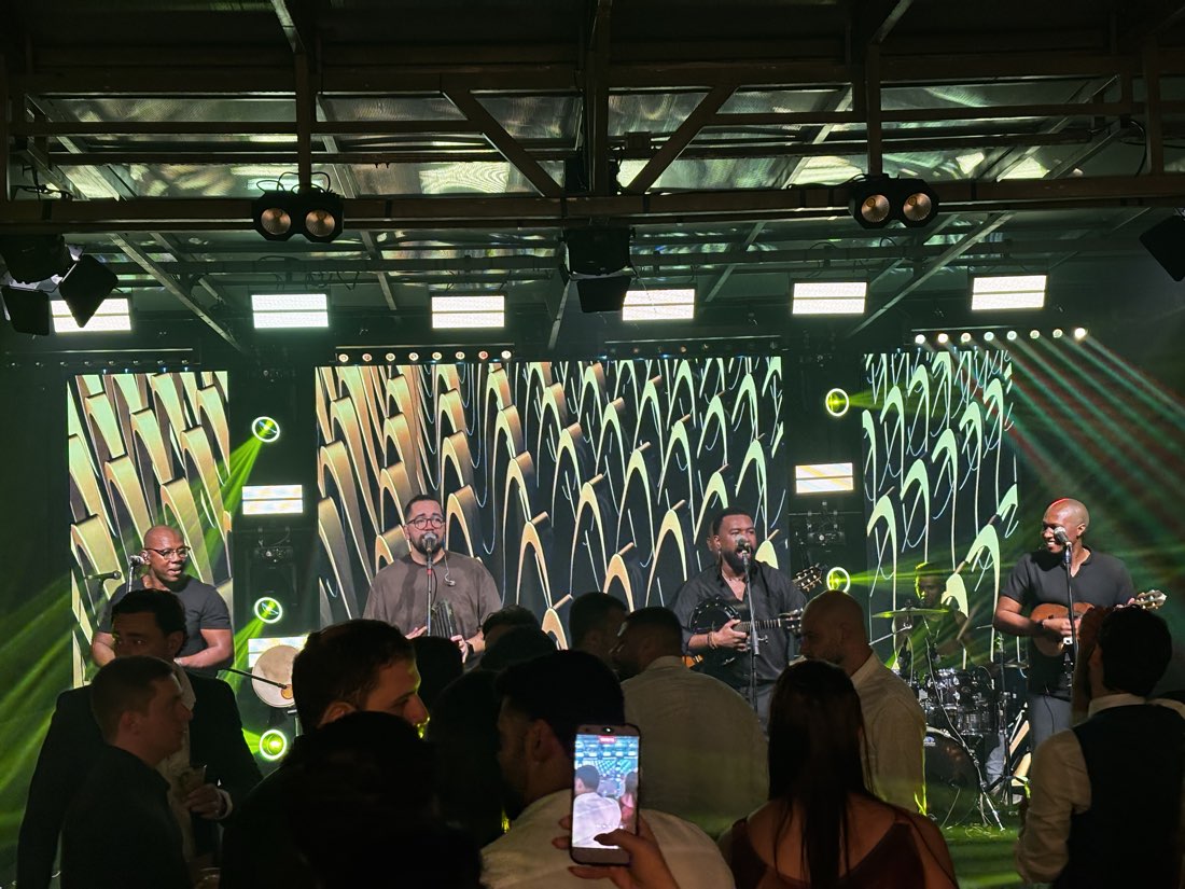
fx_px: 1780
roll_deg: +2.0
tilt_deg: +2.2
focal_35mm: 52
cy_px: 444
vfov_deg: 28.0
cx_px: 592
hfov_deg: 36.8
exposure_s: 1/40
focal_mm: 5.96
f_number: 1.6
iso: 160
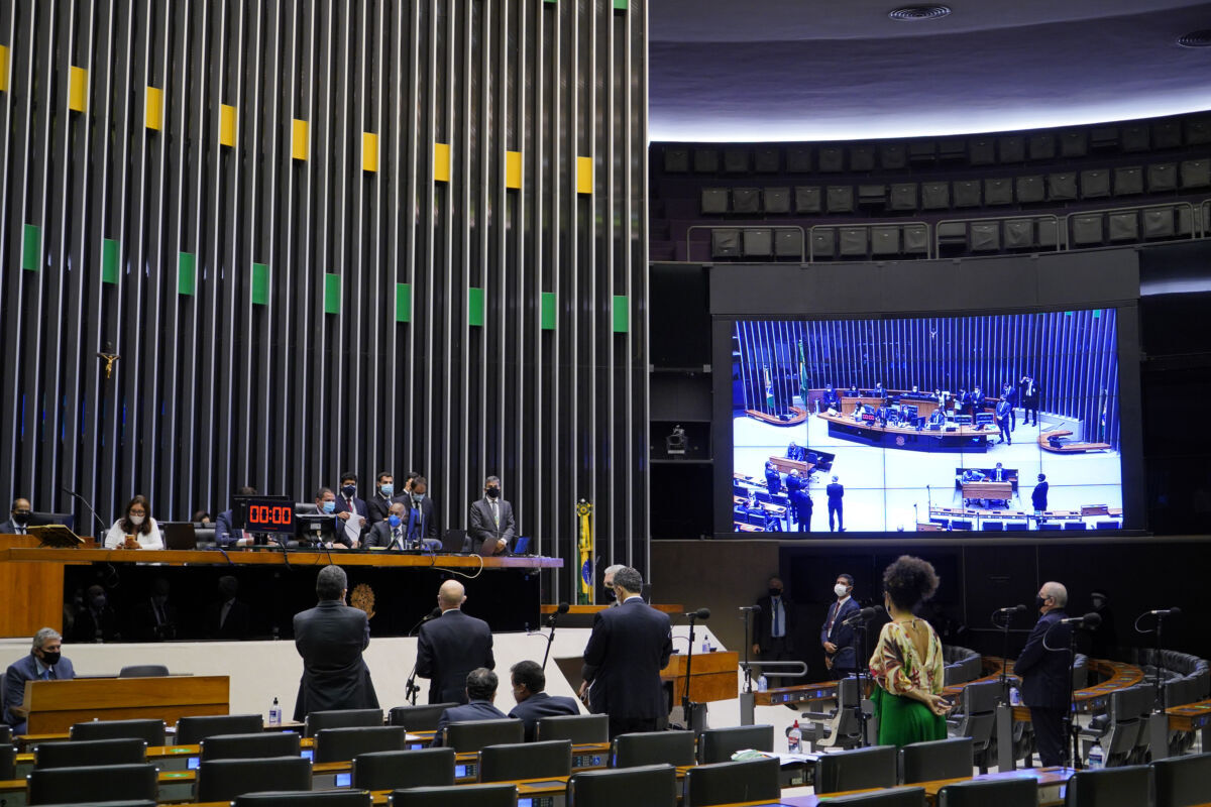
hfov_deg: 42.7
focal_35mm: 46
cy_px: 404
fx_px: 1547
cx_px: 606
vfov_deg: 29.2
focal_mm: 46
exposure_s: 1/125
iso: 1600
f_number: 4
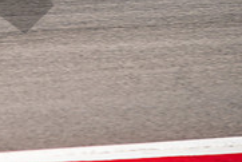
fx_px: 4534
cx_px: -76
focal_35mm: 674
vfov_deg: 2.0
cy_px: -96
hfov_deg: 3.1
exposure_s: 1/1000
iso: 160
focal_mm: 140
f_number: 4.5
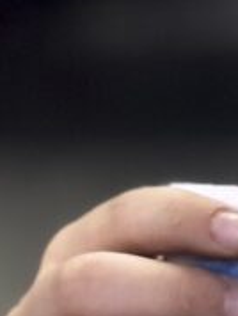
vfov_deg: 5.5
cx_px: 870
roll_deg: -0.2
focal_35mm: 359
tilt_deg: -20.2
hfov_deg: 3.9
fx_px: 3283
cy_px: -24
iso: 80
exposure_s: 1/50
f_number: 1.78
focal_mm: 6.86
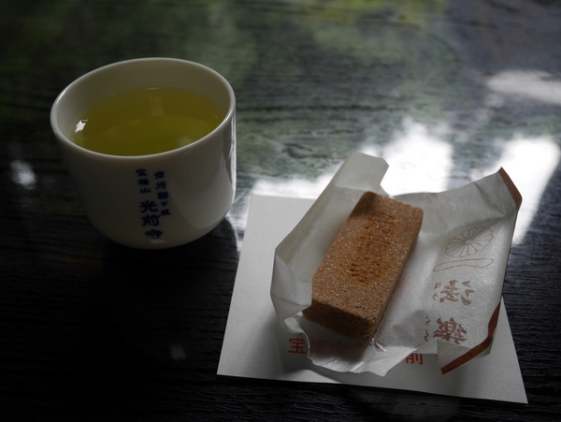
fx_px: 519
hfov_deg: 56.8
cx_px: 280
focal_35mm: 32
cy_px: 211
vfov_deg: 44.2
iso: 200
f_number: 4
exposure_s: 1/80
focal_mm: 16
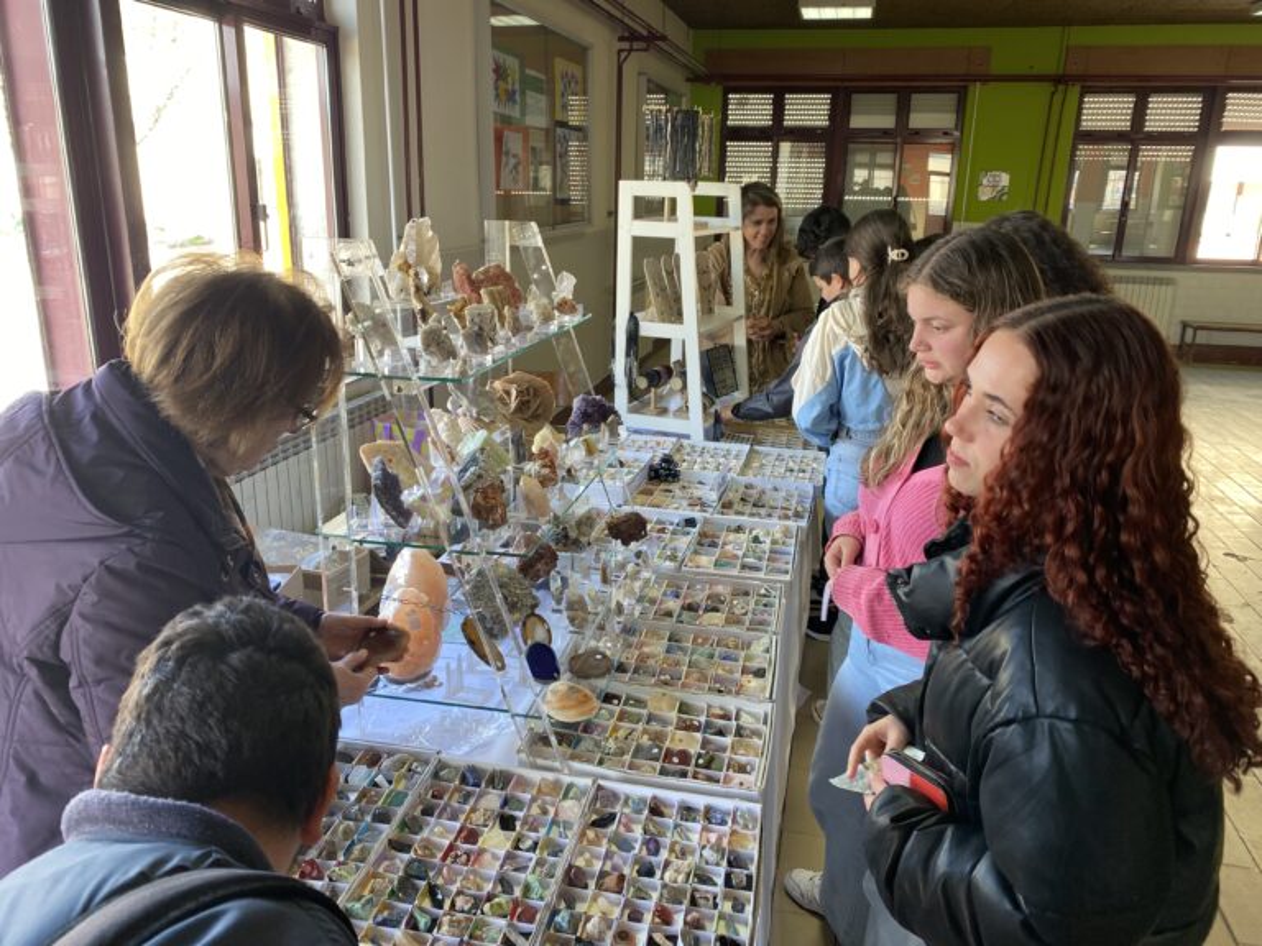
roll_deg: -1.1
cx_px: 631
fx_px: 948
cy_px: 473
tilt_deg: -17.2
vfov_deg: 53.1
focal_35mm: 26
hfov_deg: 67.3
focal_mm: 4.25
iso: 80
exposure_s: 1/100
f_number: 1.8
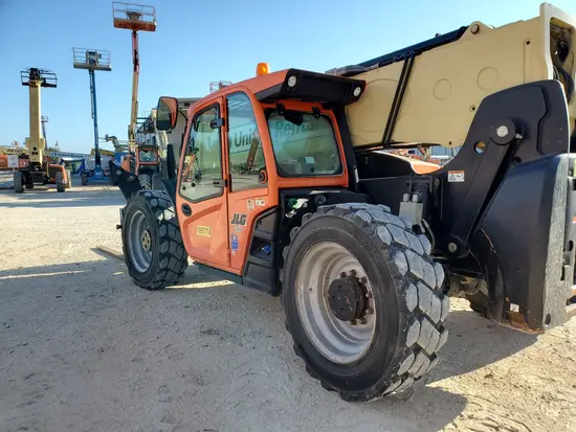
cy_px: 216
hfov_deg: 67.3
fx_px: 433
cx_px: 288
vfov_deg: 53.1
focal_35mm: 26
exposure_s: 1/728
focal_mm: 4.3
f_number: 2.4
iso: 50
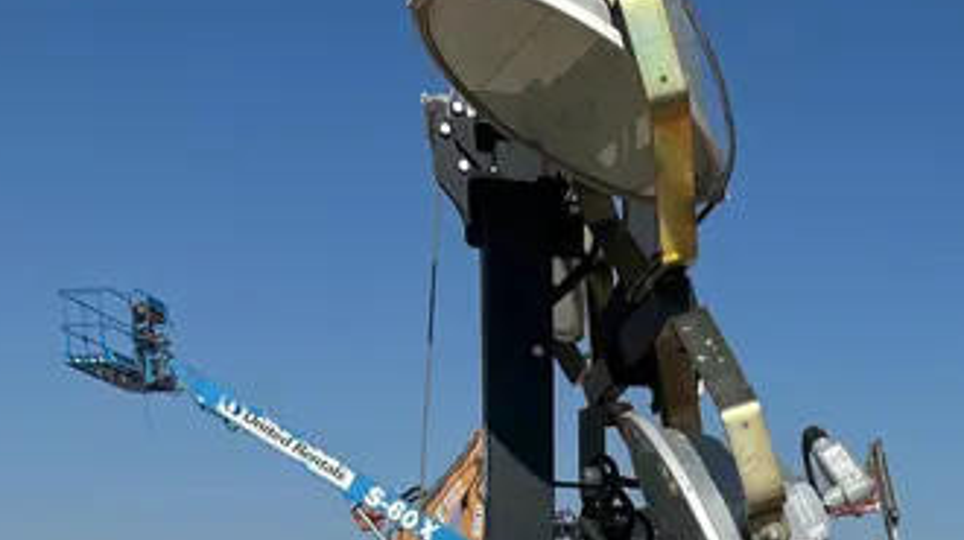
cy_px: 1032
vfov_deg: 15.7
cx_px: 757
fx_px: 1609
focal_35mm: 63
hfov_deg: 32.5
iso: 50
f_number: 1.5
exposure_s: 1/10309
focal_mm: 5.7
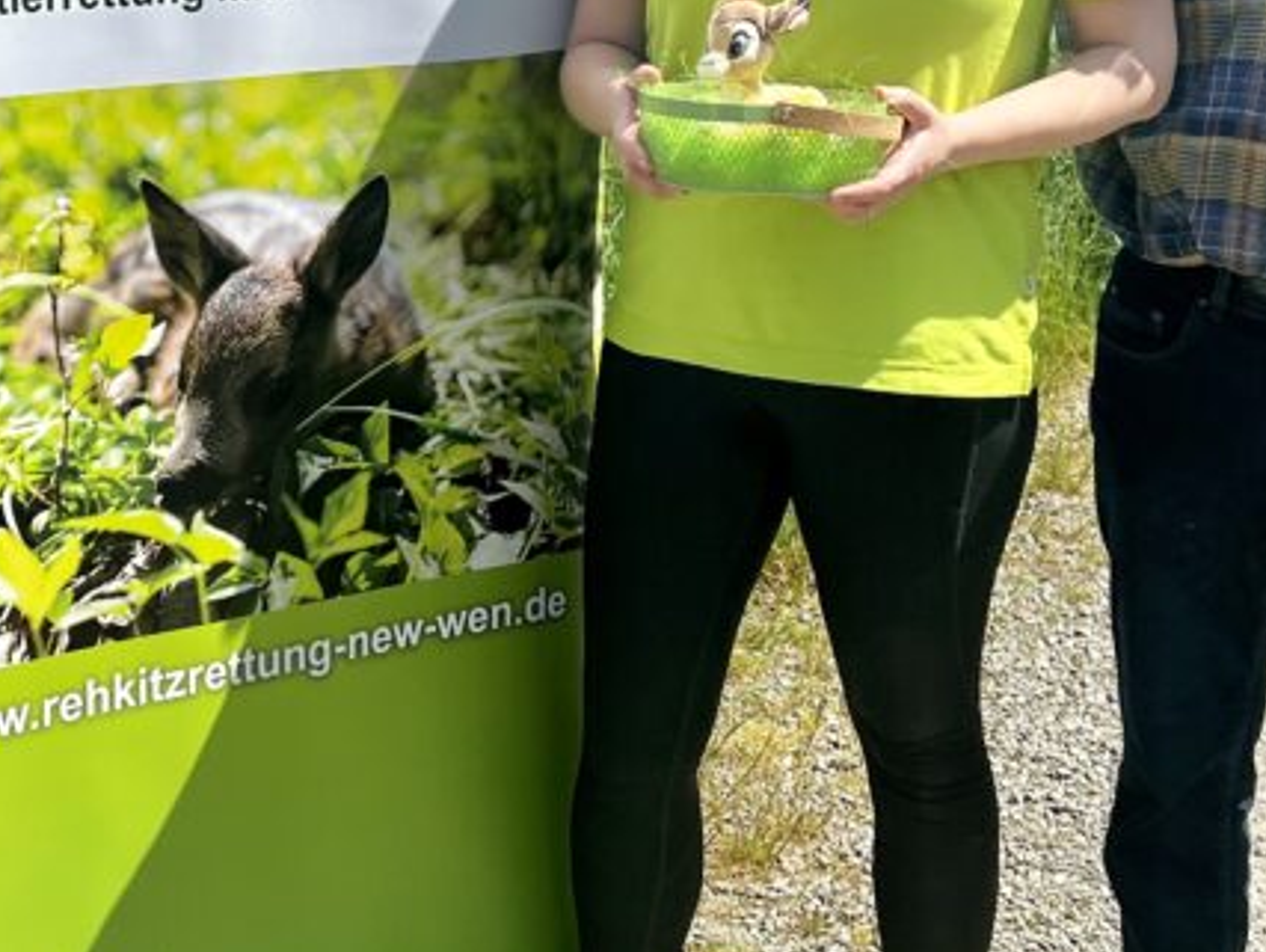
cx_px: 246
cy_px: 142
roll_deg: +0.8
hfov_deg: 26.2
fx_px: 2672
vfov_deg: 19.9
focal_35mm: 73
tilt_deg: -9.9
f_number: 1.5
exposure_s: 1/3968
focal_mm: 5.7
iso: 50
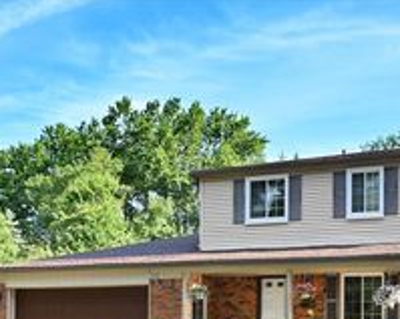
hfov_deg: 43.0
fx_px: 487
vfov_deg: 32.9
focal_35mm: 41
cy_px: 330
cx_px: 308
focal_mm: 17.5
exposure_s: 1/200
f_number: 6.3
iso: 125
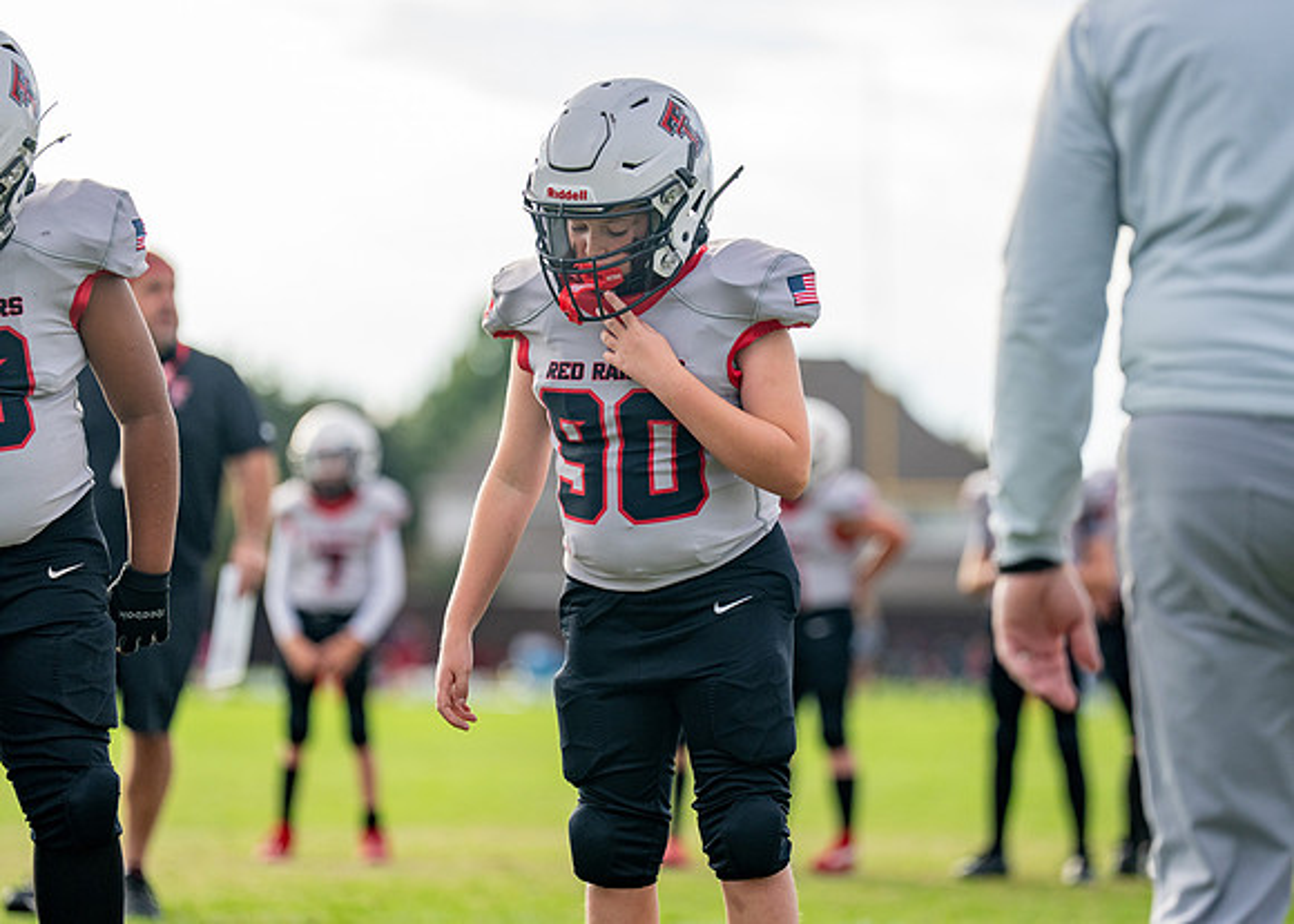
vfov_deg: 6.9
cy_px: 400
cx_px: 669
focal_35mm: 209
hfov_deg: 9.6
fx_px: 7668
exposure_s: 1/1250
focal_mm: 168
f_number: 2.8
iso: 500
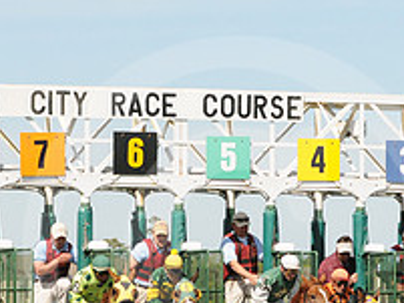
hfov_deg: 6.0
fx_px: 3877
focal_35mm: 332
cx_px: 227
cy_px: 286
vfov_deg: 4.5
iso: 640
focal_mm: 80
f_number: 7.1
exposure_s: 1/1250
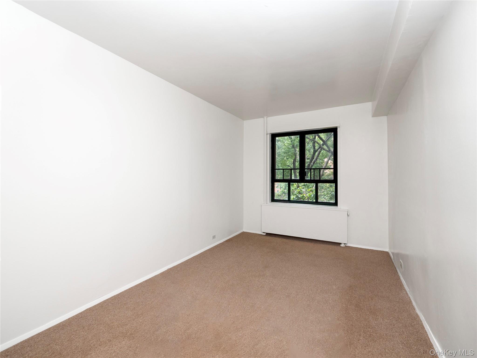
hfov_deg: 102.1
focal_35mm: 14
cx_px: 238
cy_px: 179
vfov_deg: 85.7
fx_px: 193
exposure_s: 1/40
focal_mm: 7
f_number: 5
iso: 160
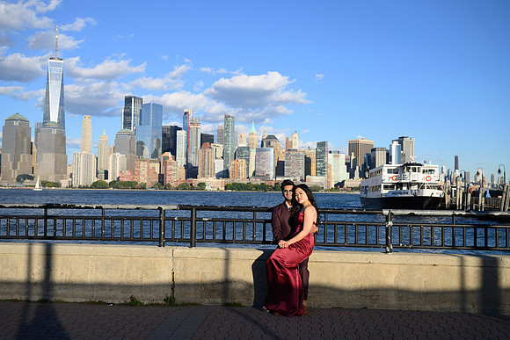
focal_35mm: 38
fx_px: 538
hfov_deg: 50.7
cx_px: 255
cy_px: 170
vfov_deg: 35.1
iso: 125
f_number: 5.6
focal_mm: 38
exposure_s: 1/640
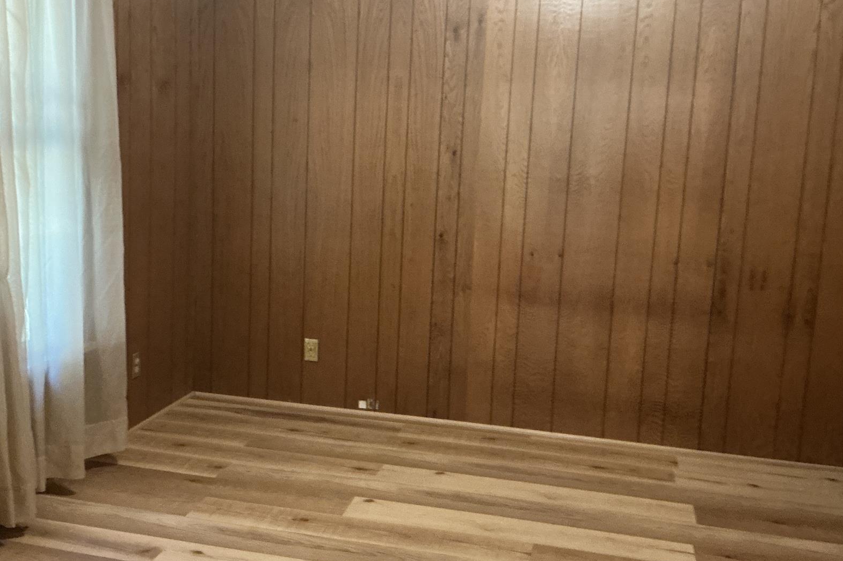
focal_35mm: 38
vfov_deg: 35.0
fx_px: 890
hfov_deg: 50.6
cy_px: 266
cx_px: 369
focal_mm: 3
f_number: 1.8
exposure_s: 1/40
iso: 250
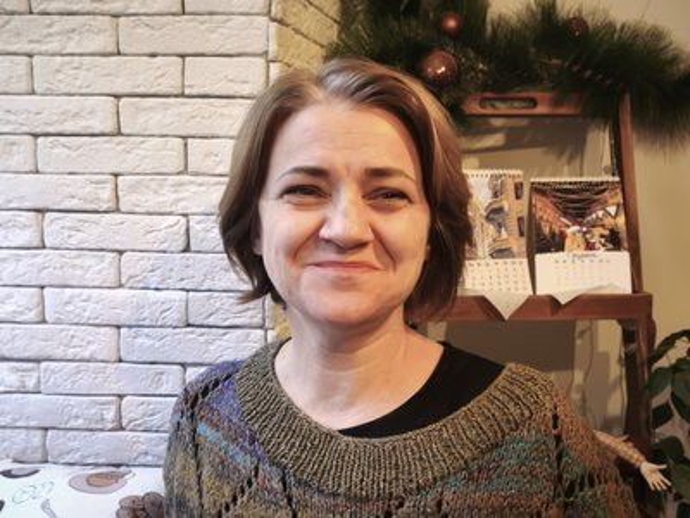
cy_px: 259
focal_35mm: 46
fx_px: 917
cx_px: 345
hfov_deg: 41.2
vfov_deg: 31.5
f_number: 1.7
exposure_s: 1/50
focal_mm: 5.35
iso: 500
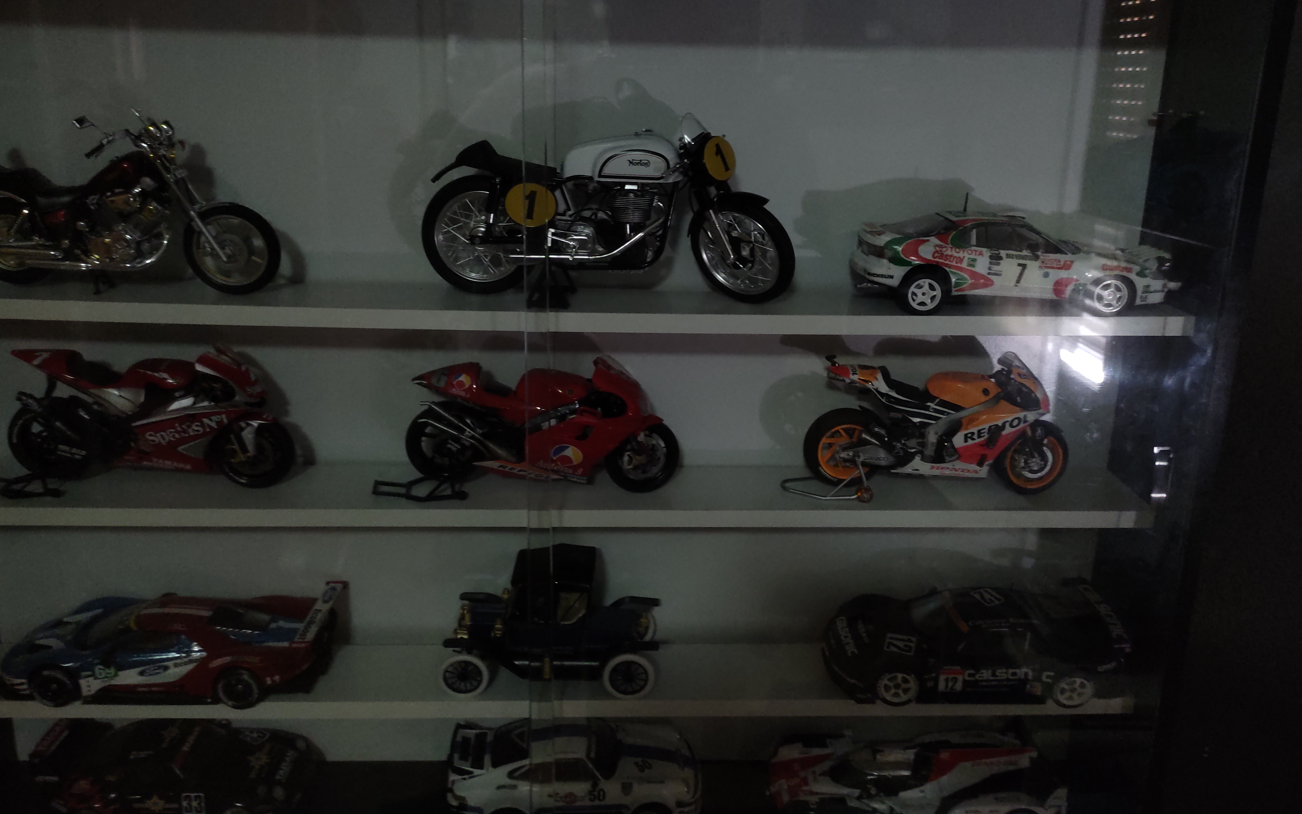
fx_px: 994
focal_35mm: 28
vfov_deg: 44.4
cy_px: 336
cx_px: 643
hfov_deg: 66.5
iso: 1874
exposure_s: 1/24
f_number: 1.79
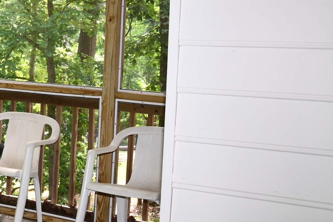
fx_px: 749
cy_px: 22
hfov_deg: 21.5
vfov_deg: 16.6
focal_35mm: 81
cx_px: -151
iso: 220
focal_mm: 18
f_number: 4
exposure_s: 1/60
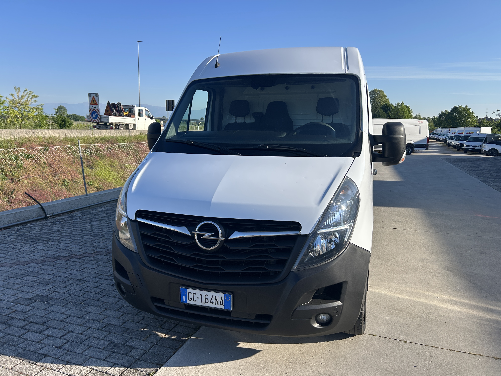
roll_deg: -1.0
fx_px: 376
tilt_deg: -9.3
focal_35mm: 26
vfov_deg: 53.1
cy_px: 188
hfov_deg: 67.3
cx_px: 250
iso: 50
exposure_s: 1/3077
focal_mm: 5.7
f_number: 1.5
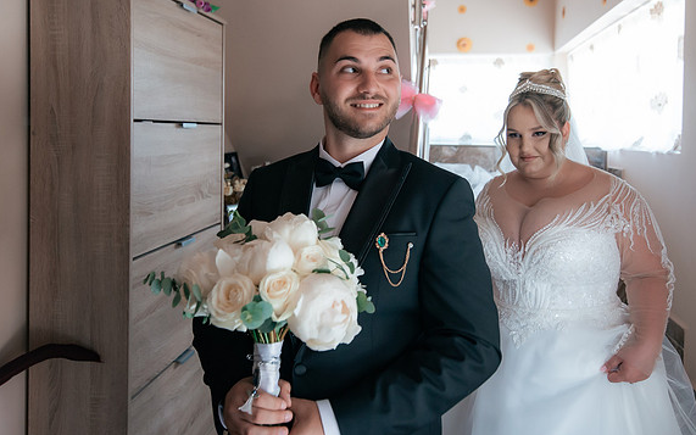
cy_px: 148
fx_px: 588
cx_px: 356
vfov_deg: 40.1
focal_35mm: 31
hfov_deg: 61.2
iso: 1600
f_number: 3.2
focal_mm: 22
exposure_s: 1/500
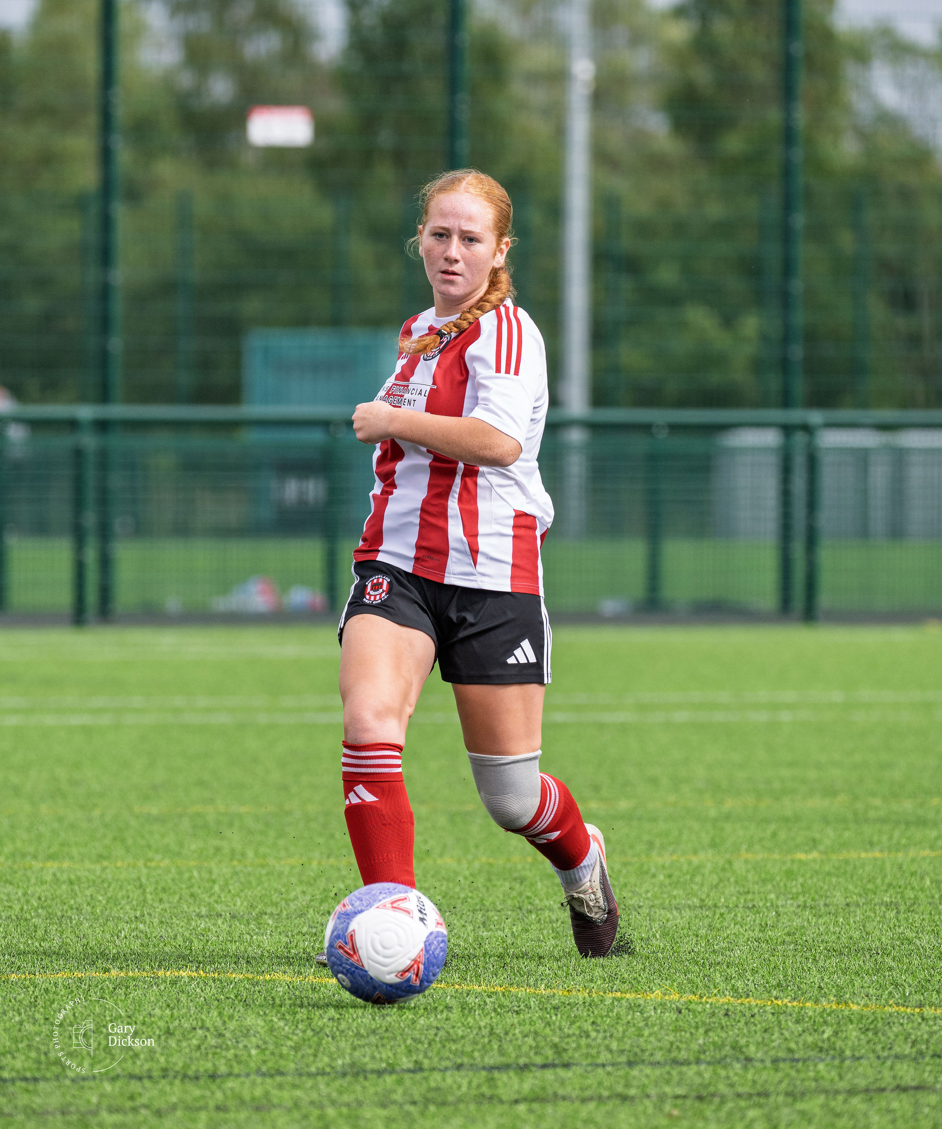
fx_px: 14676
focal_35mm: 432
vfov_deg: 4.4
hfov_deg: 3.7
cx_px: 456
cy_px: 492
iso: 450
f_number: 5
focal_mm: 260
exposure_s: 1/1250
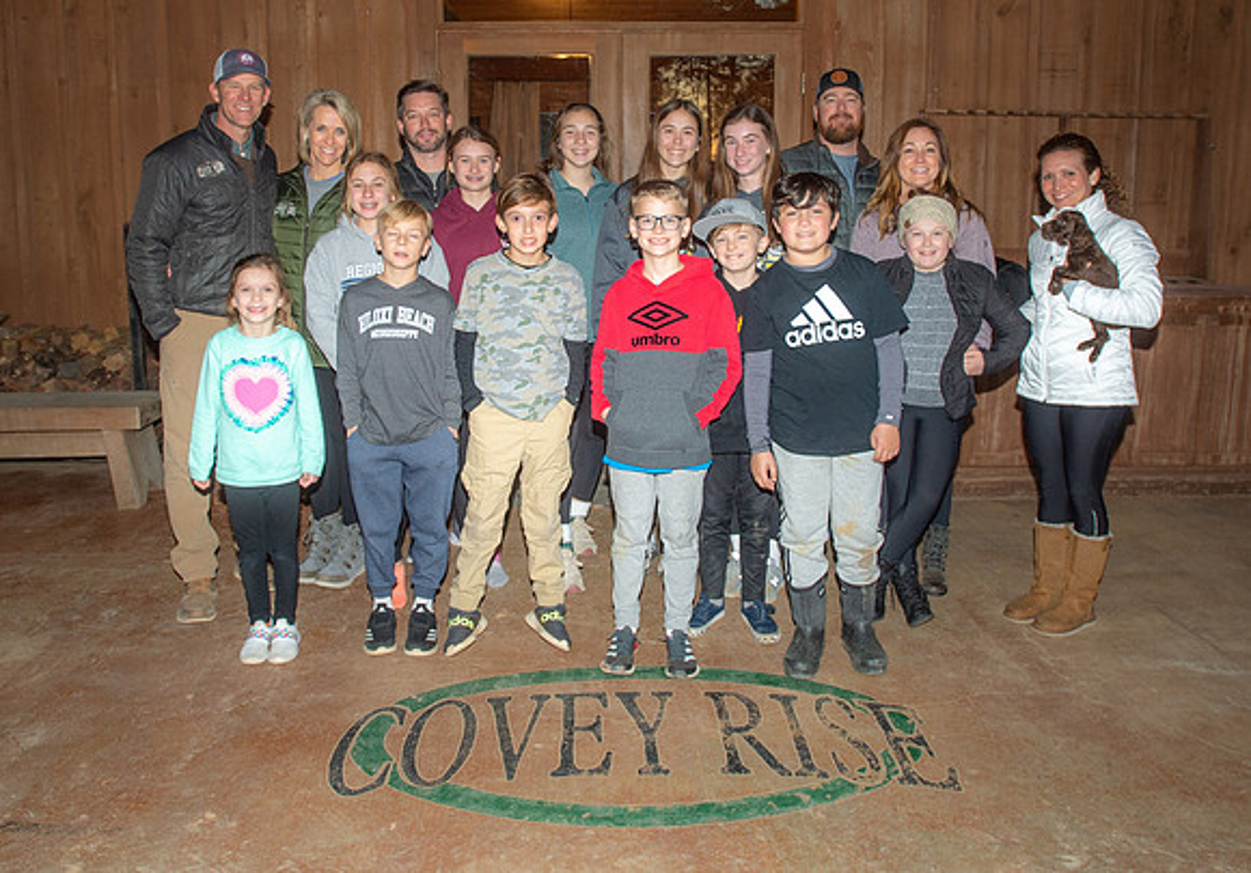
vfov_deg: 46.6
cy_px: 335
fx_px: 1006
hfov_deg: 63.7
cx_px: 598
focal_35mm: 29
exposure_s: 1/200
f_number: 3.5
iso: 500
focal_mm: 17
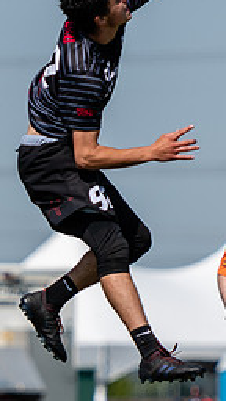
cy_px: 152
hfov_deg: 1.5
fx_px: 8810
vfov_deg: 2.6
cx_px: 147
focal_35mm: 827
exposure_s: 1/2500
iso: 100
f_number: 2.8
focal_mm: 160
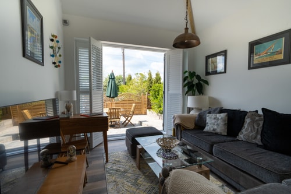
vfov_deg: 68.2
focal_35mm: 18
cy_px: 97
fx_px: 143
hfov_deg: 91.0
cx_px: 146
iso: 160
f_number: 11
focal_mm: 17
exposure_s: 1/80
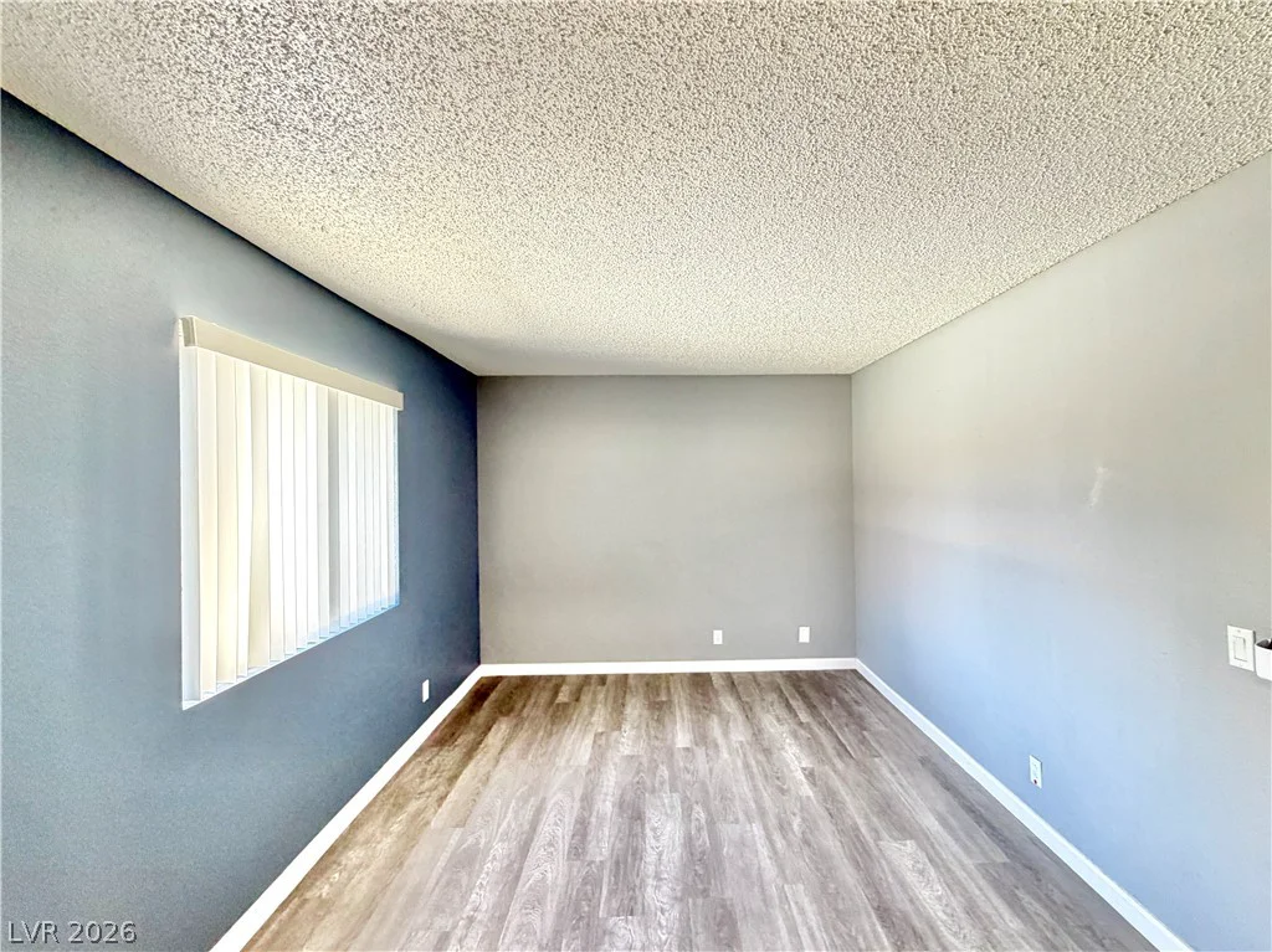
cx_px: 636
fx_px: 514
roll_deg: +1.5
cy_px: 476
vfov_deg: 85.6
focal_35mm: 14
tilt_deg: +1.3
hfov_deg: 102.1
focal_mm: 2.22
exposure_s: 1/60
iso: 320
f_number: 2.2
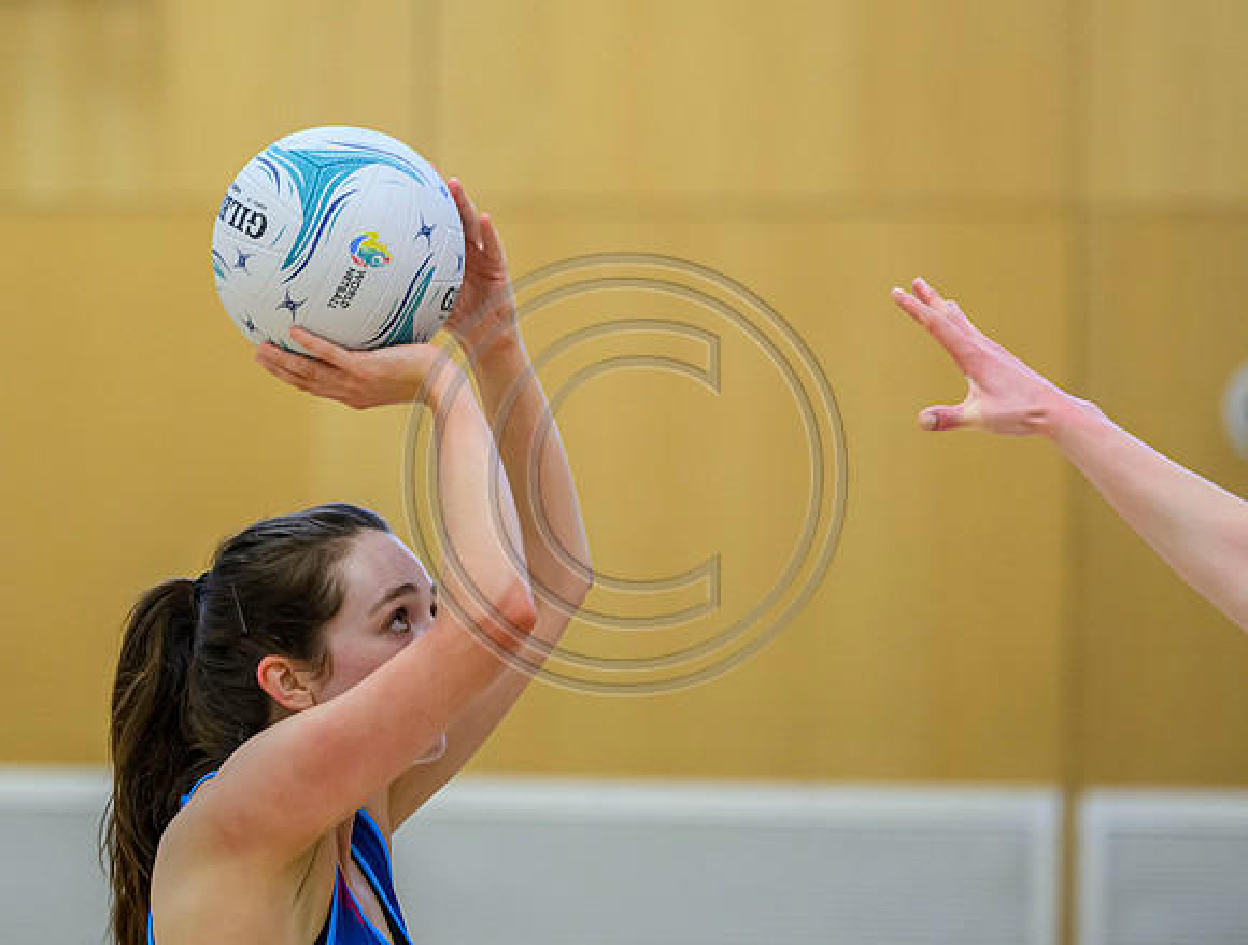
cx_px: 578
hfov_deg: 6.2
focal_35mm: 317
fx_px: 11452
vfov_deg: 4.7
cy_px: 259
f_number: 3.2
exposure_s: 1/1000
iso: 4000
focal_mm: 200
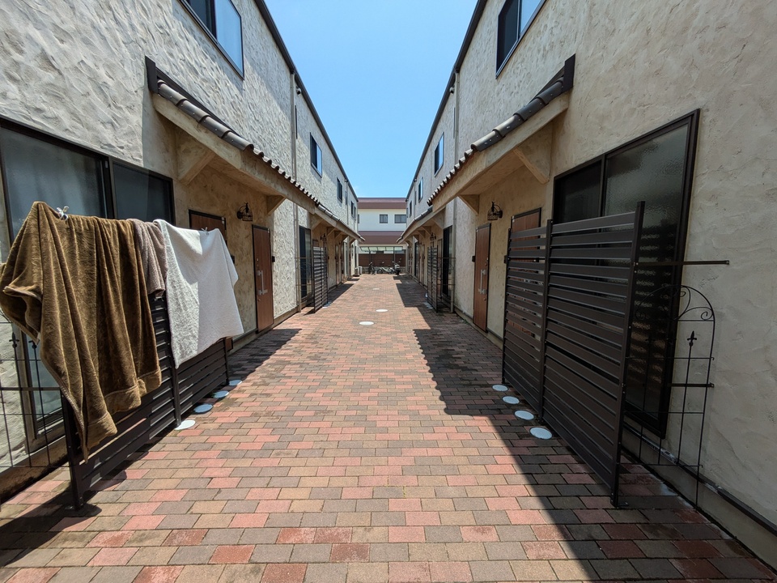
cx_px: 388
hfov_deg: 102.1
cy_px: 292
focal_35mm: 14
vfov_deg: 85.7
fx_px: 314
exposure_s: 1/1437
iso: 50
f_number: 2.2
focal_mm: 1.83
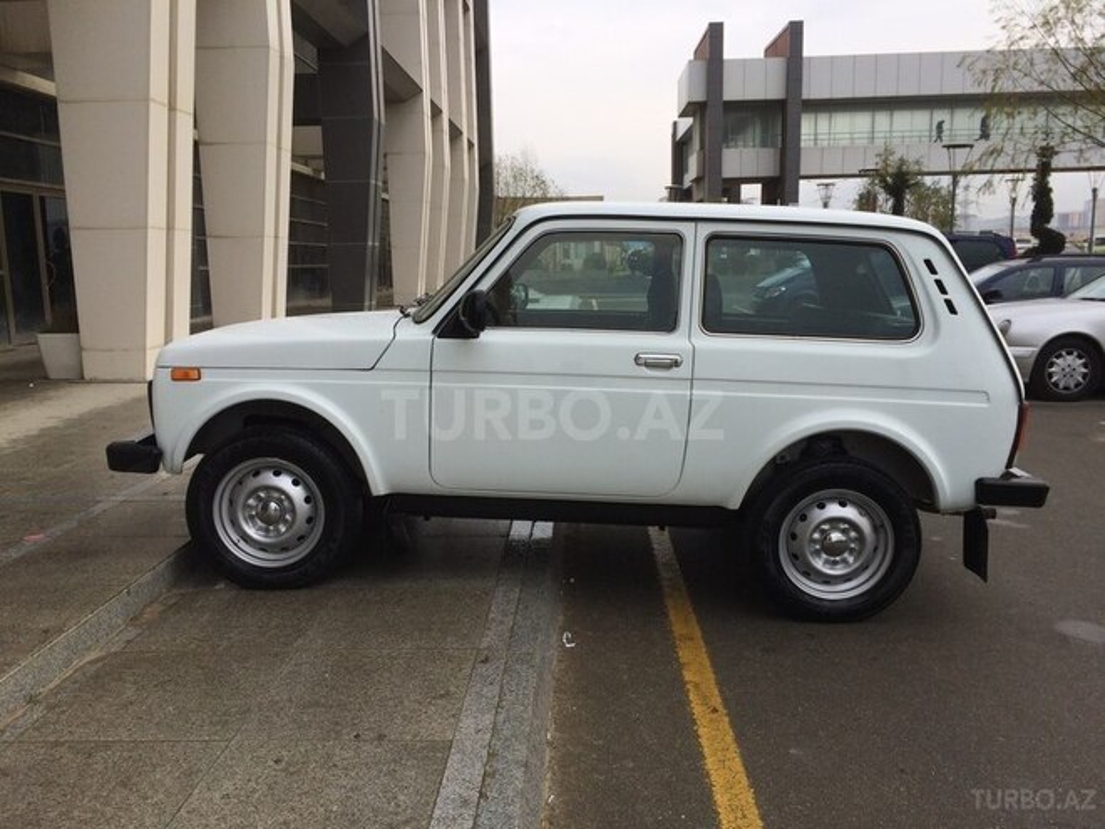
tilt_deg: -9.8
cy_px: 414
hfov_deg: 61.7
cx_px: 552
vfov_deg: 48.2
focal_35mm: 29
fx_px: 926
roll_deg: -0.8
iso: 32
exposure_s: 1/316
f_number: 2.2
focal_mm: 4.15
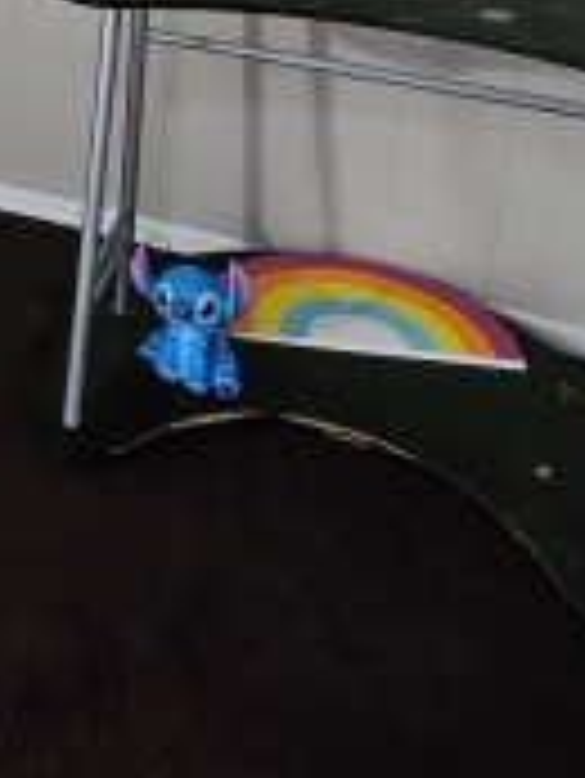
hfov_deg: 24.3
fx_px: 1125
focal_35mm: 50
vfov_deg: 31.3
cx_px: -236
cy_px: -180
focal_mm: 2.2
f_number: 2.2
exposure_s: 1/24
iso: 1250
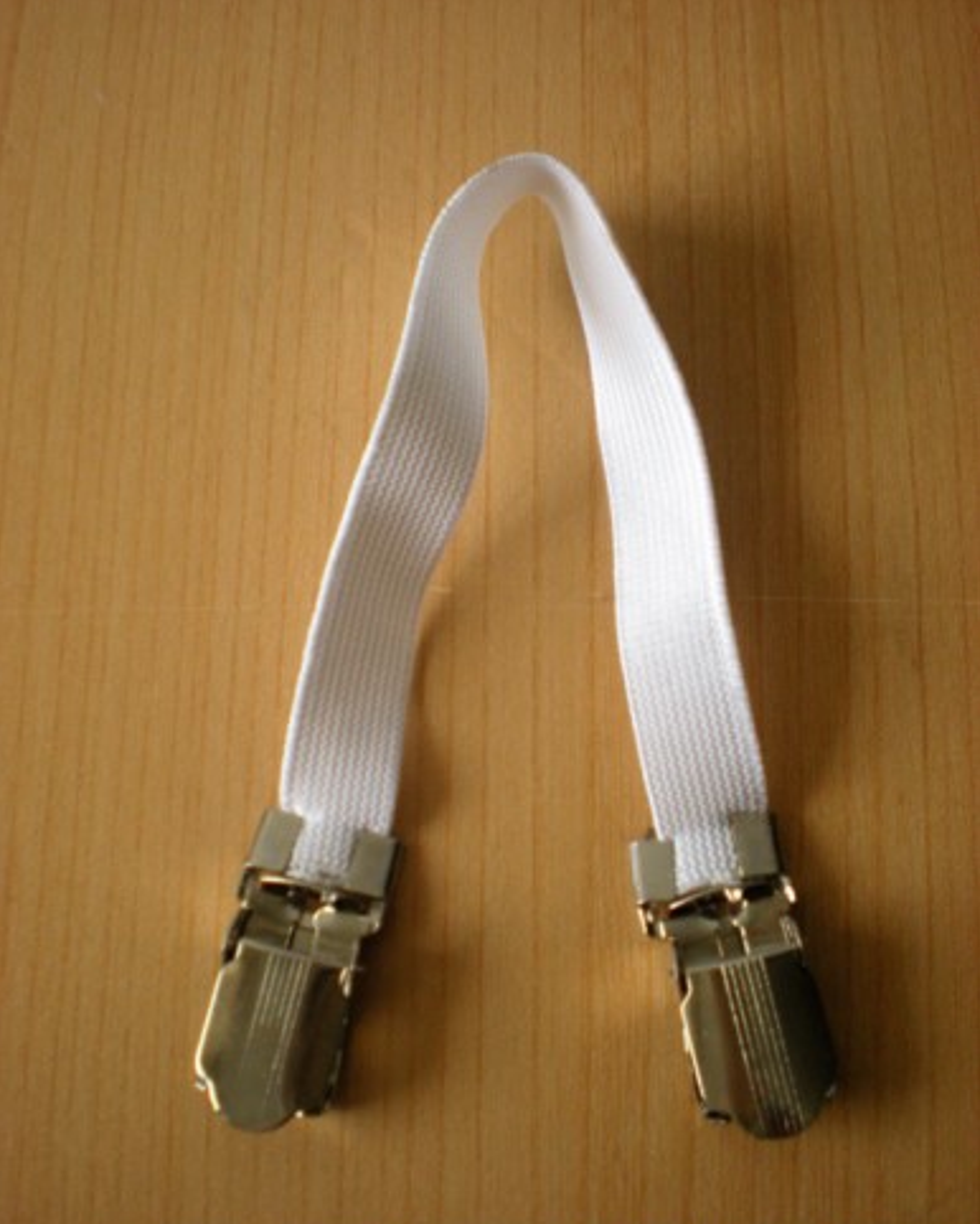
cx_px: 493
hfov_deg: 37.4
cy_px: 653
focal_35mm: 40
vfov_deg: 45.7
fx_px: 1449
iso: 172
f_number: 3.1
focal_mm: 6.3
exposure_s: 1/61.6
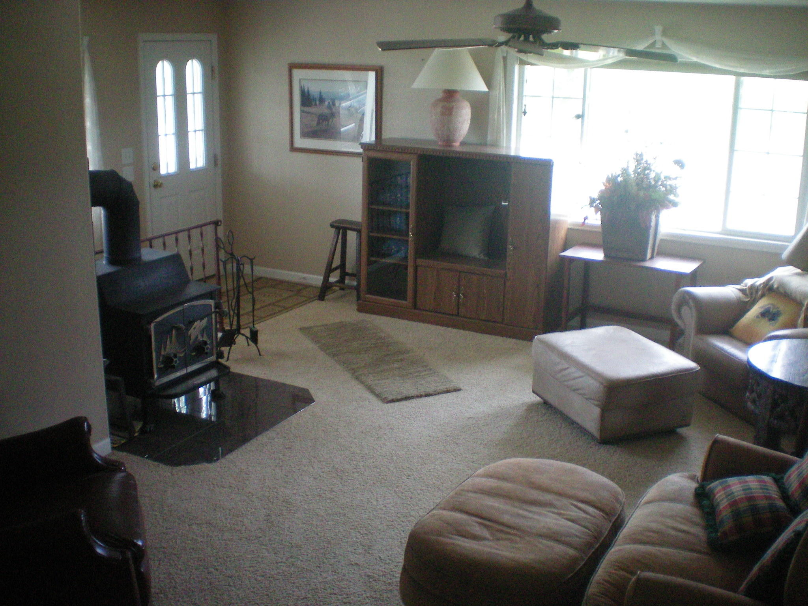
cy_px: 303
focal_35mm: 38
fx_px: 887
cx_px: 404
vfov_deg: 37.7
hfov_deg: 49.0
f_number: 3.1
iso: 320
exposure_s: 1/60
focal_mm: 6.3
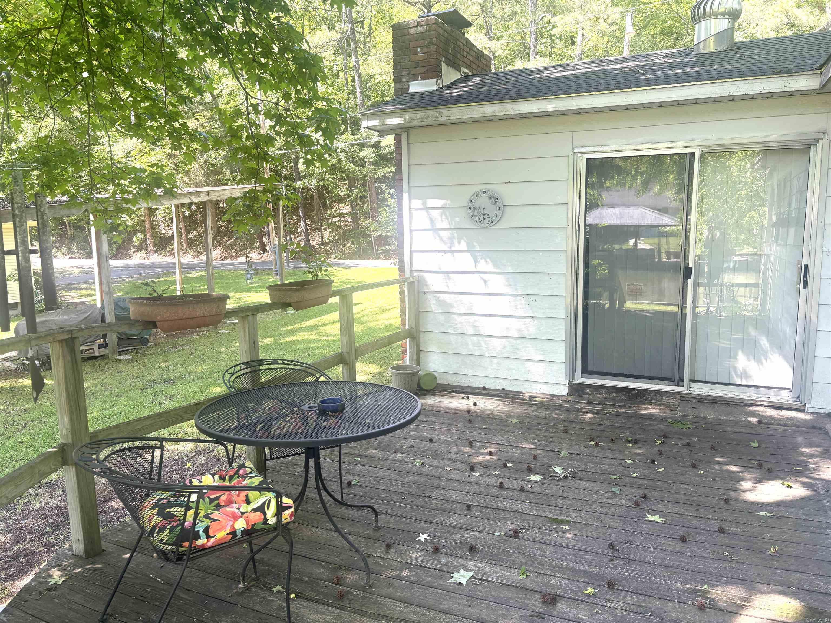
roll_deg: +1.2
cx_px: 416
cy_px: 312
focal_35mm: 26
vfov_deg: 53.1
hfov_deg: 67.3
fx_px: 624
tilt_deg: -7.6
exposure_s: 1/164
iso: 40
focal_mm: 5.96
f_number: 1.6
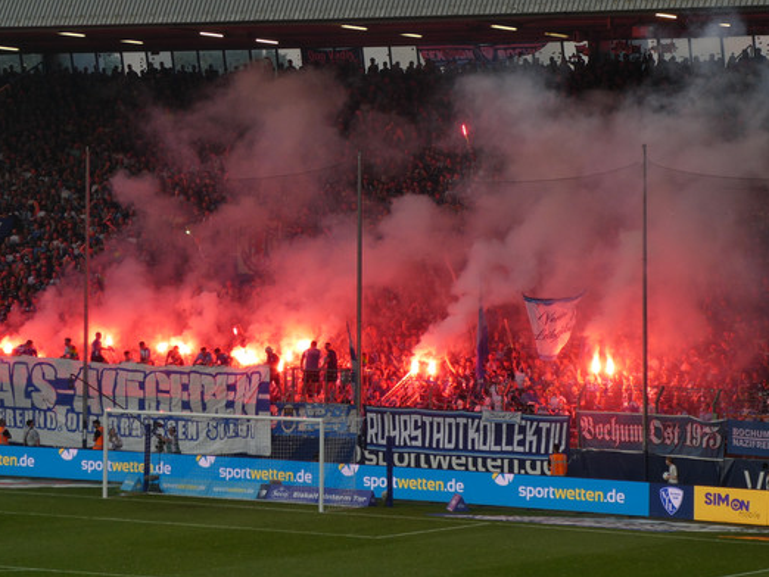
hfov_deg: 13.0
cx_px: 323
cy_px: 227
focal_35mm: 152
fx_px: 3378
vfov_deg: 9.8
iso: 80
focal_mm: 22.3
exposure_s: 1/100
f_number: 5.2
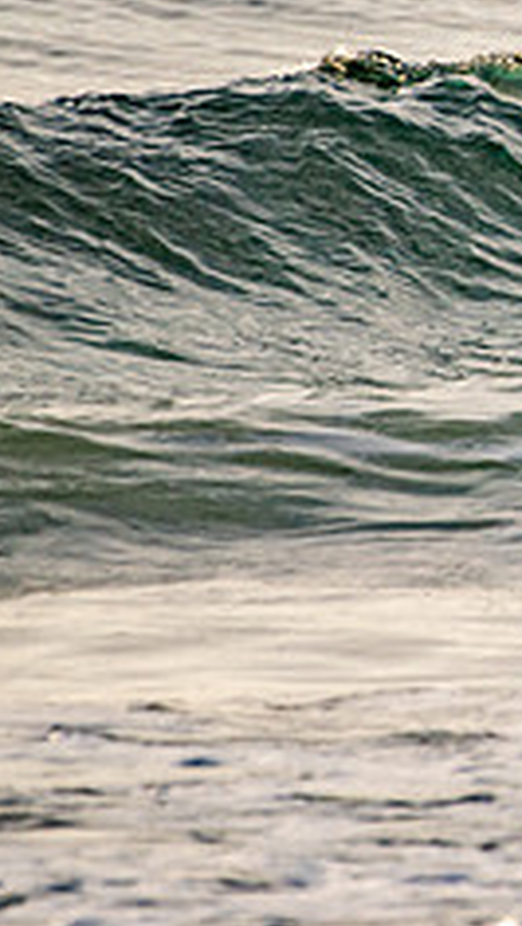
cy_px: 143
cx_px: 1085
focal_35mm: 1579
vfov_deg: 1.4
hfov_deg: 0.8
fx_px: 38799
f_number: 5.6
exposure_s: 1/500
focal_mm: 500
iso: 180
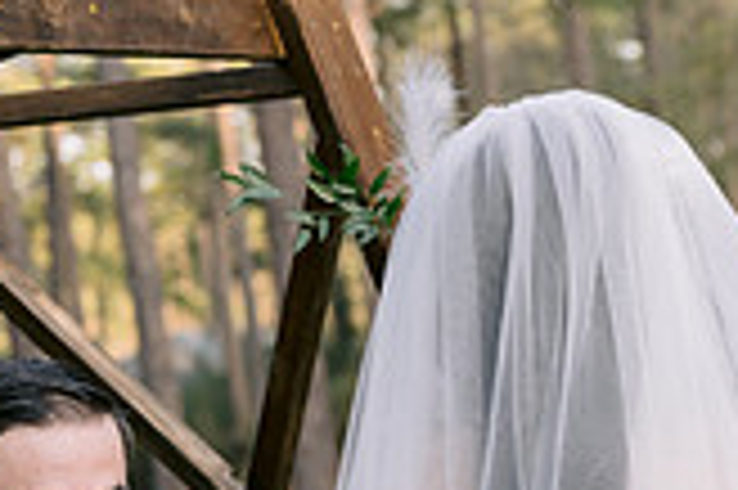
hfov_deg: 11.0
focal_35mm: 177
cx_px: 1238
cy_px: 564
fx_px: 3625
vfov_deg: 7.7
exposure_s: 1/500
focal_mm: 50
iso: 400
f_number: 3.2
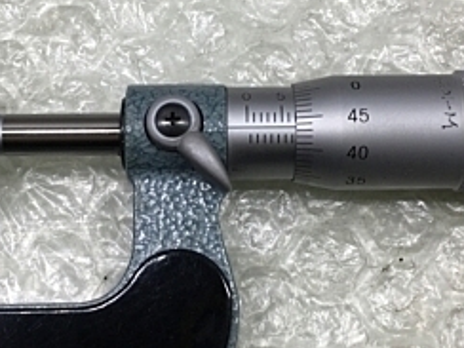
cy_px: 158
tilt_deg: -74.5
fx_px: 1019
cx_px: 230
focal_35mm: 76
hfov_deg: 25.7
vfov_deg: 19.4
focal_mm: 4.15
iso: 32
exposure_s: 1/120
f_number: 2.2
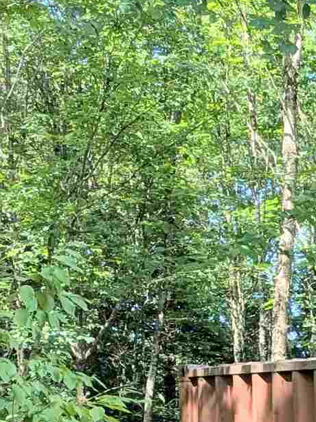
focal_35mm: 120
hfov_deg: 11.1
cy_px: 530
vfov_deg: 15.7
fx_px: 1460
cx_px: 644
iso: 45
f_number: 1.85
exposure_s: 1/306
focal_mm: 6.81
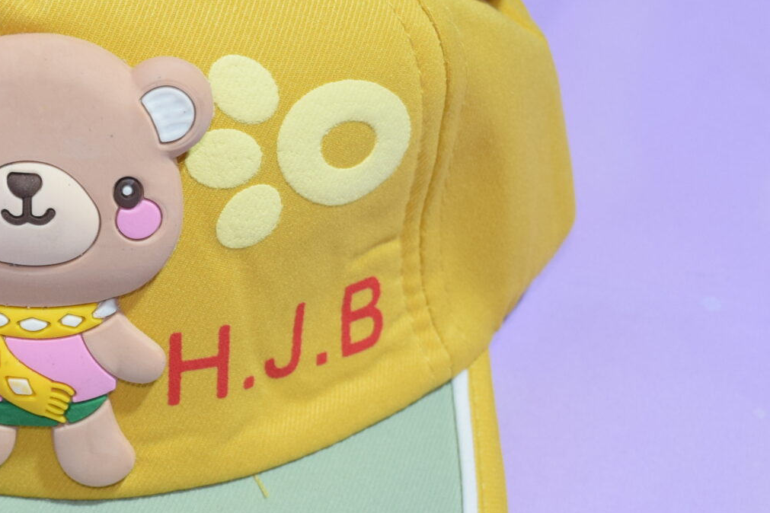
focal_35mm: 114
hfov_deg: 17.8
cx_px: 124
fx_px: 2438
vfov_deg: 12.0
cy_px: 289
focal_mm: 30
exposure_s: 1/100
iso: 800
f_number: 8
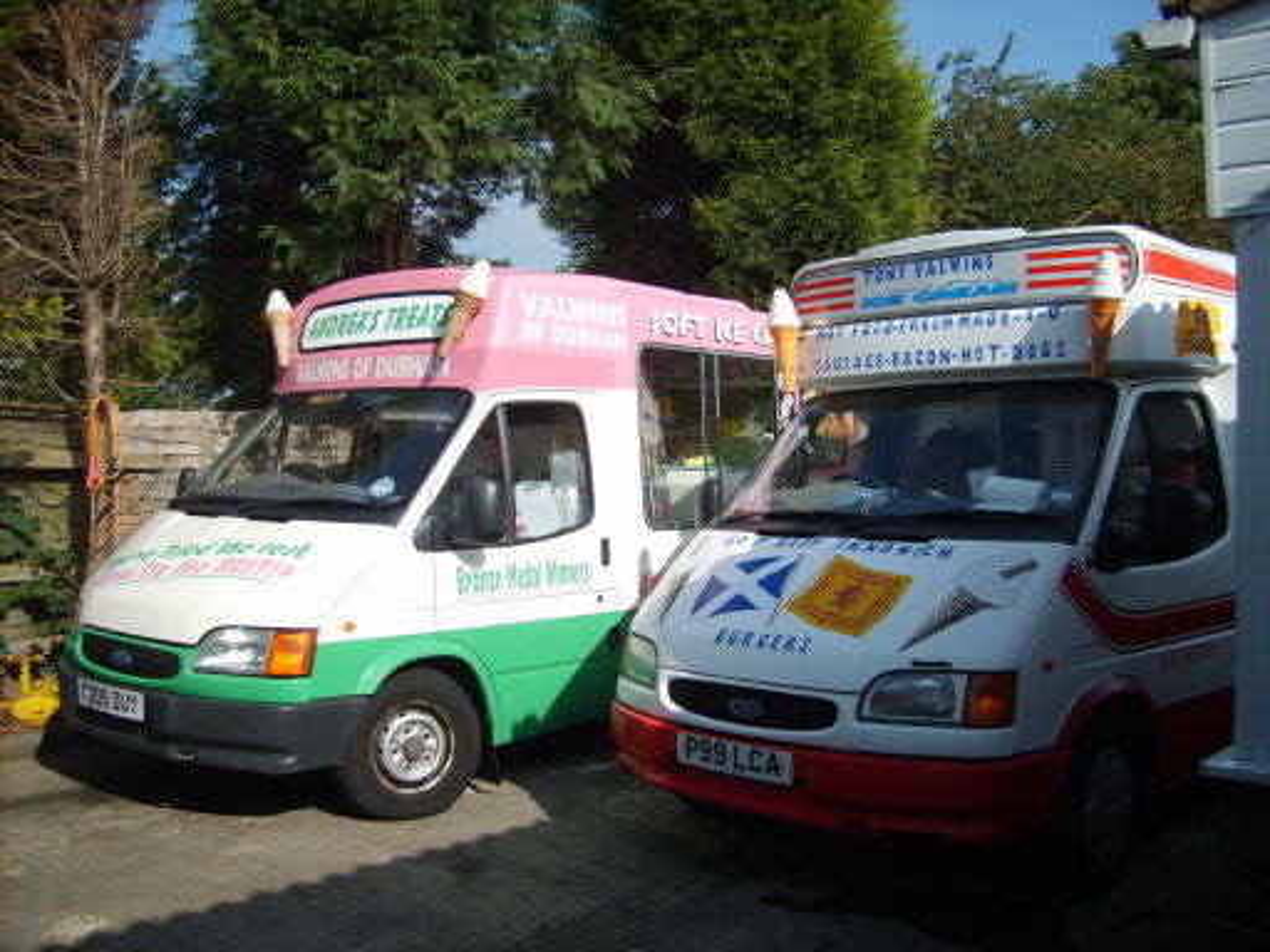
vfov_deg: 40.7
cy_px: 476
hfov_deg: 52.6
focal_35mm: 35
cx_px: 635
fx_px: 1284
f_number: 7.1
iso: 50
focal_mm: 5.8
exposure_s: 1/180
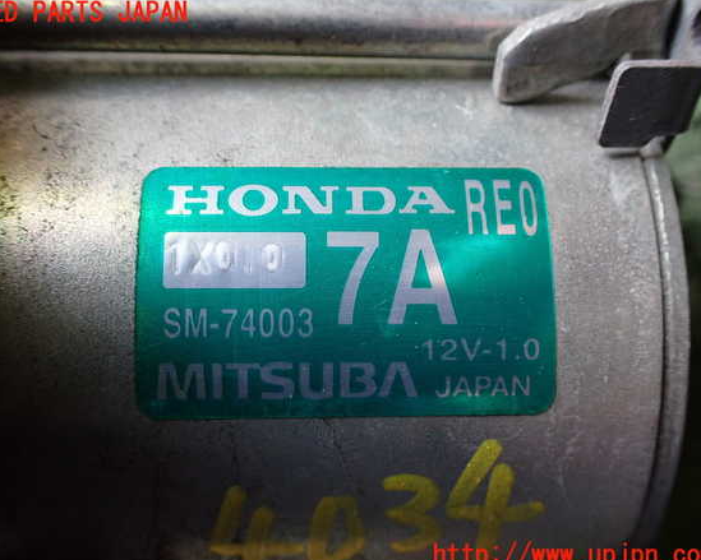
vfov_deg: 45.8
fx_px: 664
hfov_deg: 55.7
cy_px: 284
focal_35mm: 32
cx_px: 338
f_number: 2.3
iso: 400
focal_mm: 5.4
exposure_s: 1/125
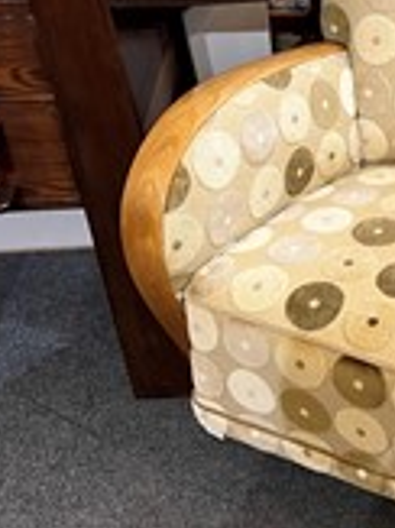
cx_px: 440
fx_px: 975
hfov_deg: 21.6
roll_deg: +0.1
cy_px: 194
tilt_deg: -35.9
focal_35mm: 64
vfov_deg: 30.2
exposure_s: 1/50
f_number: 1.6
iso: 200
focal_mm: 5.1
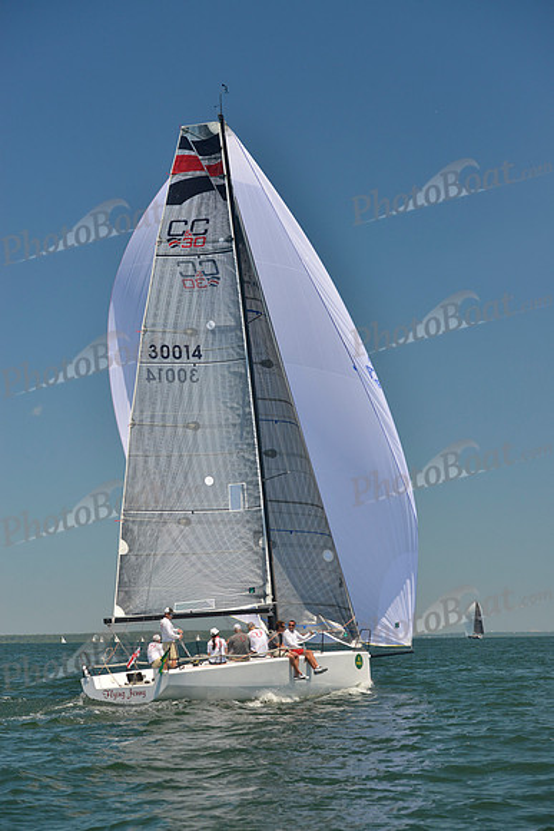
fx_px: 1615
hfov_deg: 19.5
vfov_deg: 28.8
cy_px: 416
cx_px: 277
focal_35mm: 70
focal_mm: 70
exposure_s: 1/800
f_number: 6.3
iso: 280
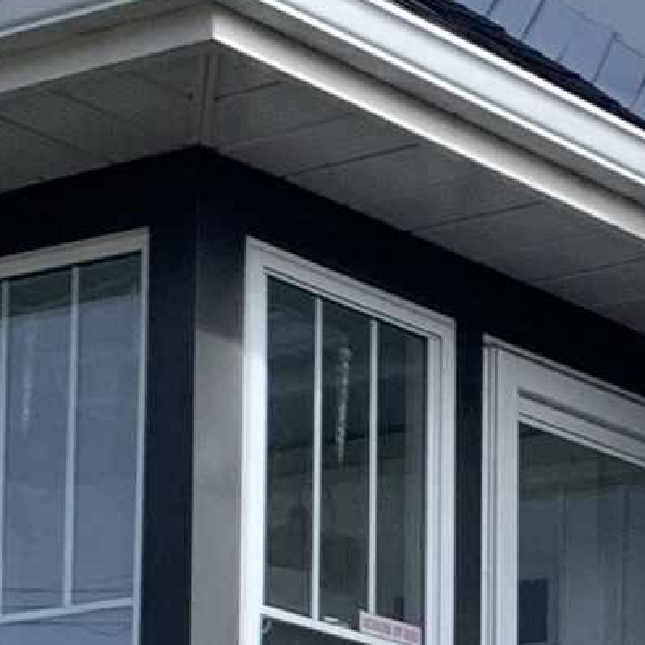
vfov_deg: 9.5
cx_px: 1125
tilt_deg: +6.6
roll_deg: +0.2
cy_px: 1118
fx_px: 3731
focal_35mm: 177
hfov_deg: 9.4
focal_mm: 4.25
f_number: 1.8
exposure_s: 1/1779
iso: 25
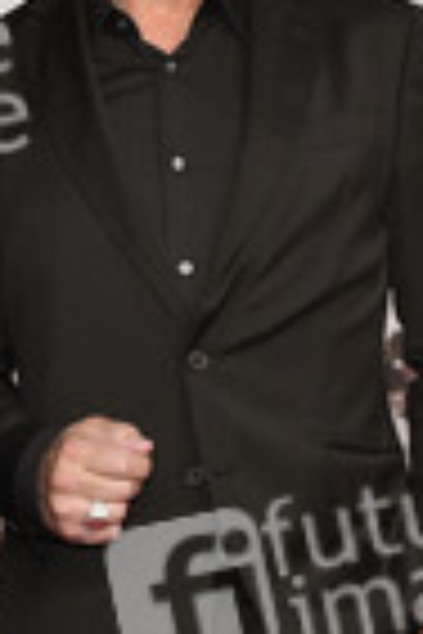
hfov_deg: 8.0
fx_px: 2996
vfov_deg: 12.1
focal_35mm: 170
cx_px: -72
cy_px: 351
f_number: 7.1
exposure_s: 1/160
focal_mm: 60
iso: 1600
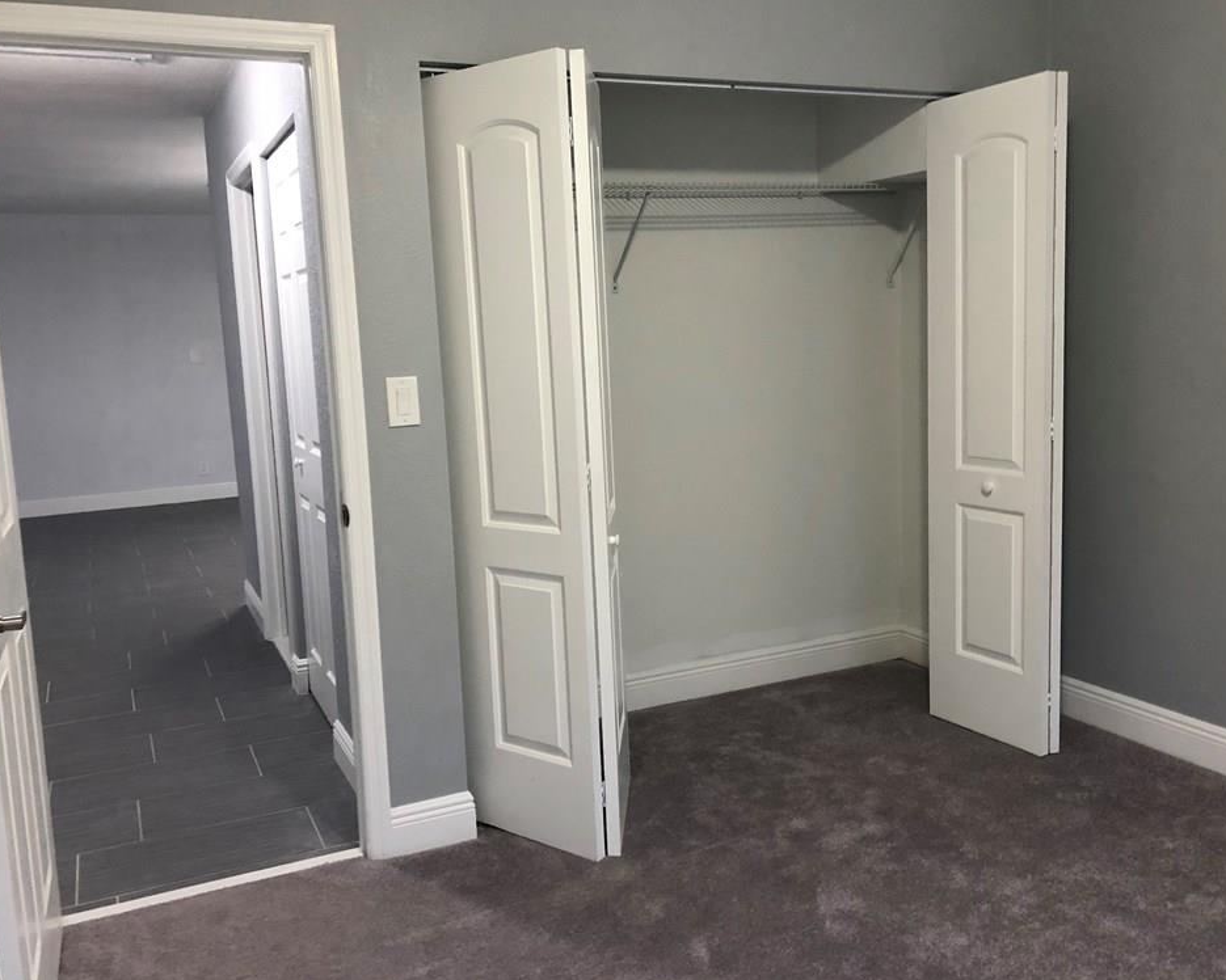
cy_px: 493
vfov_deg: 47.1
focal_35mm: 31
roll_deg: +1.9
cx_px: 593
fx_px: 1125
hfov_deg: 57.2
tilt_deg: -8.4
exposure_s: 1/15
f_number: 1.8
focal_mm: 3.99
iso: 64
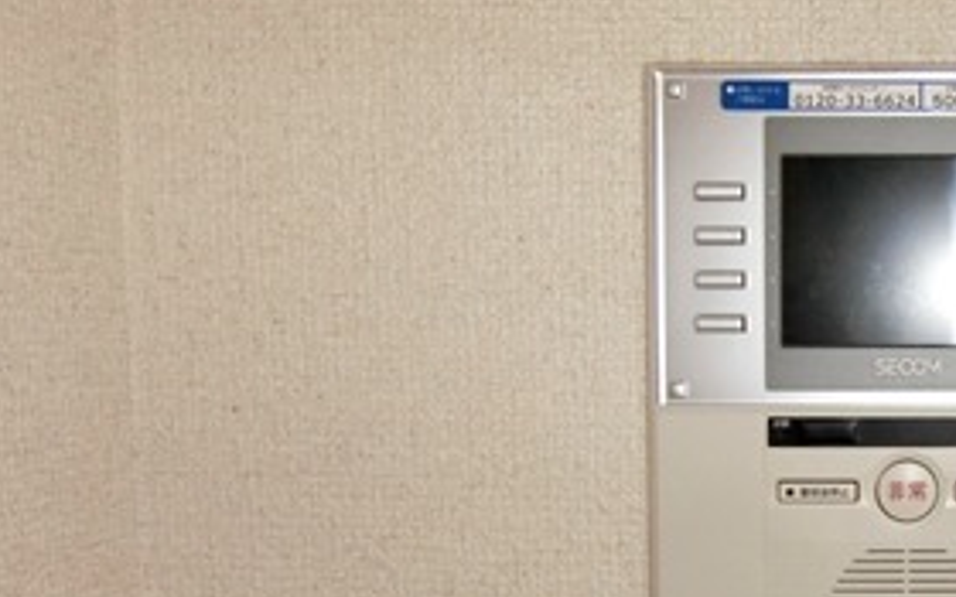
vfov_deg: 27.7
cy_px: 426
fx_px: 1198
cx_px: 864
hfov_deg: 40.2
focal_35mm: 46
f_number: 2.7
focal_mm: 4.06
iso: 500
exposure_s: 1/60
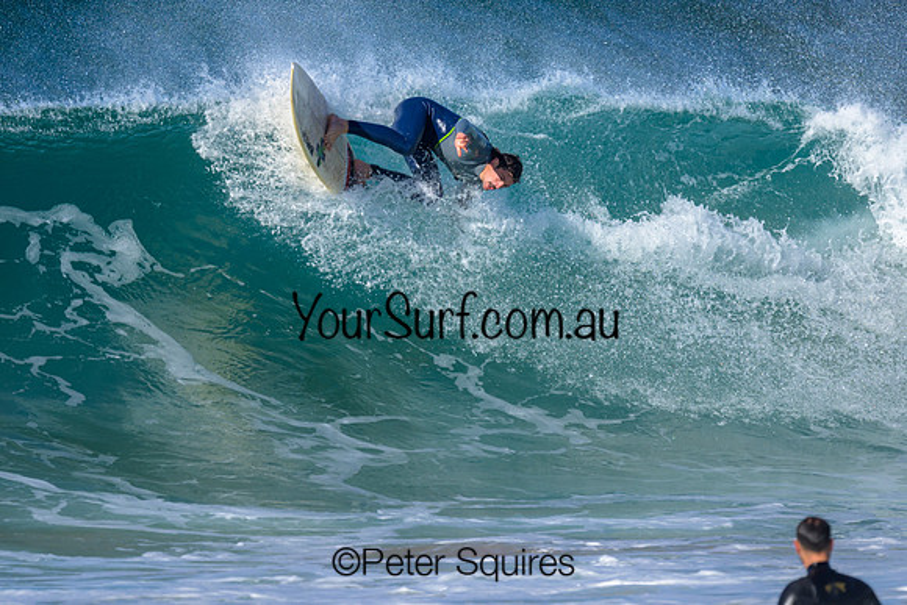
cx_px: 441
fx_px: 27718
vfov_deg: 1.3
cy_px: 206
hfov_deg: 1.9
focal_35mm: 1100
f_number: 6.3
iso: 320
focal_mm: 800
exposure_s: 1/2000
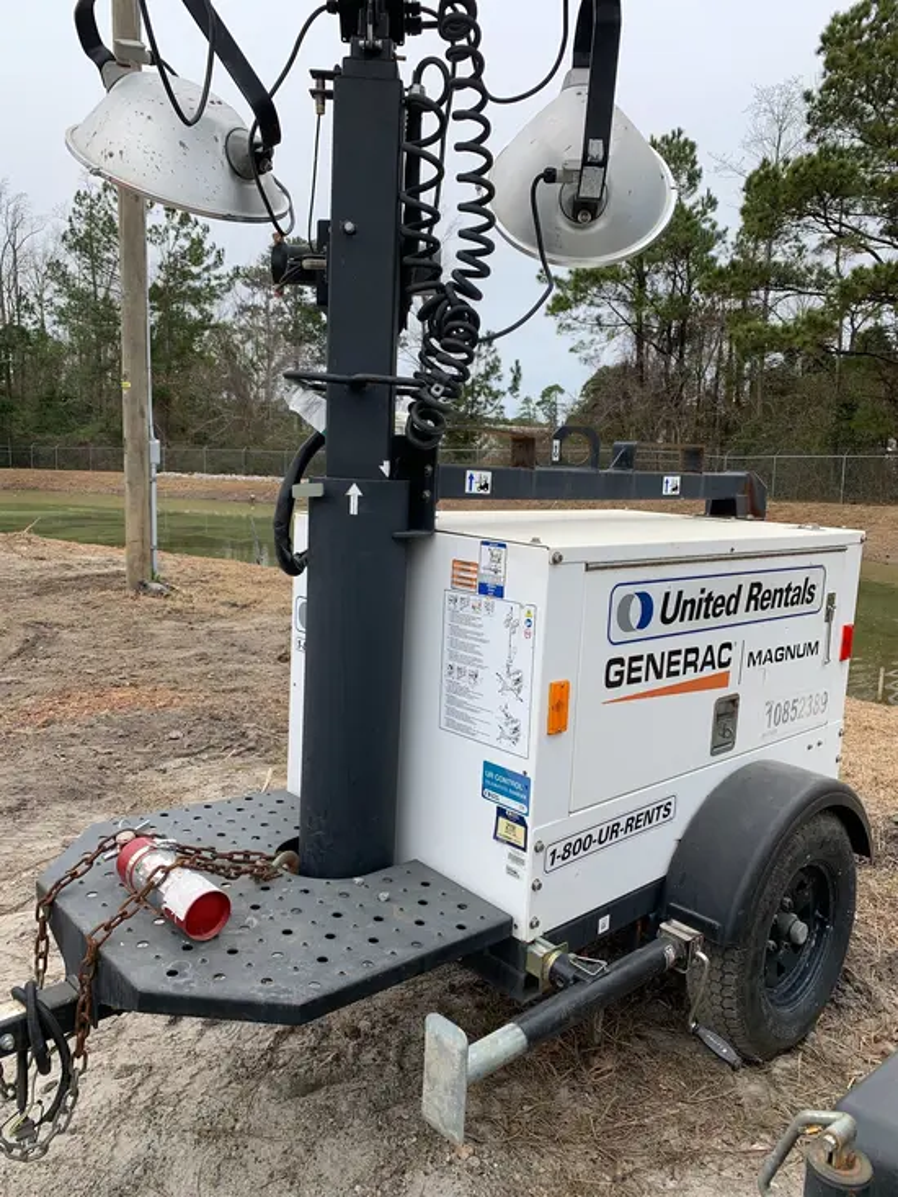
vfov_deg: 67.3
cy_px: 598
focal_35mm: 26
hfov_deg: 53.1
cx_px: 449
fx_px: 899
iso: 25
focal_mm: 4.25
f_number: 1.8
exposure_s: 1/879
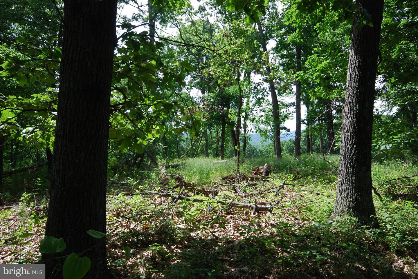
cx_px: 209
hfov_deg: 67.3
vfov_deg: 48.0
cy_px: 140
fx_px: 314
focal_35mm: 27
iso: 200
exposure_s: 1/100
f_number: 9
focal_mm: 18
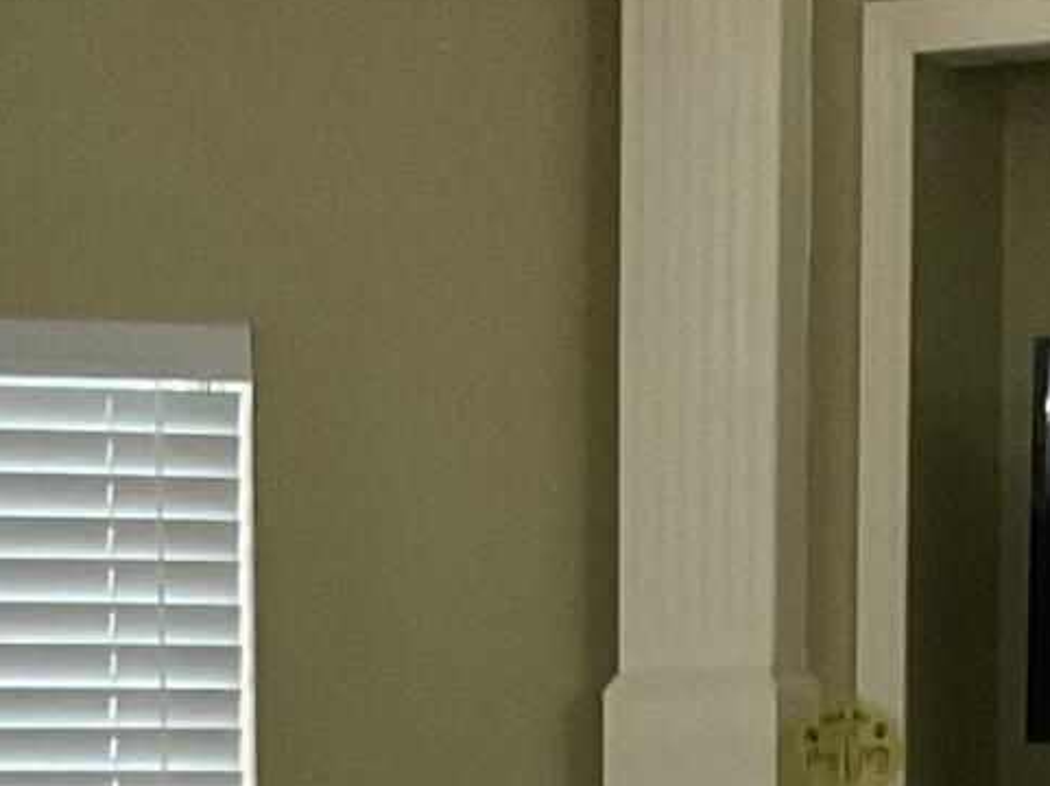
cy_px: 1812
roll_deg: -0.8
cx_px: 251
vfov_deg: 7.7
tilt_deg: -10.3
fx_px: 5486
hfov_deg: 10.9
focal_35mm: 181
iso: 160
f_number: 1.8
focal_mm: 3
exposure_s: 1/60
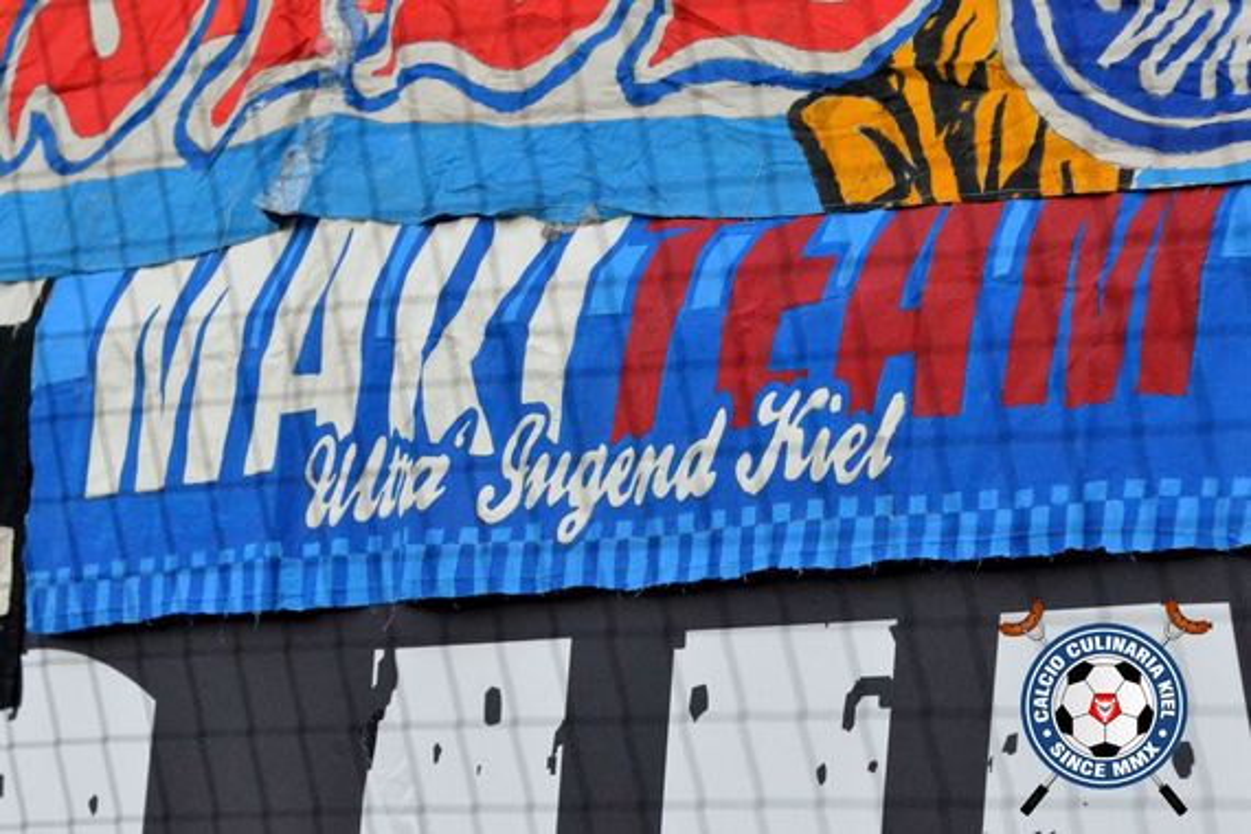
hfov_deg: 11.4
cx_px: 626
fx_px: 6255
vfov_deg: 7.6
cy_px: 417
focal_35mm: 180
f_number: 6.3
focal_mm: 120
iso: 5000
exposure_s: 1/1600
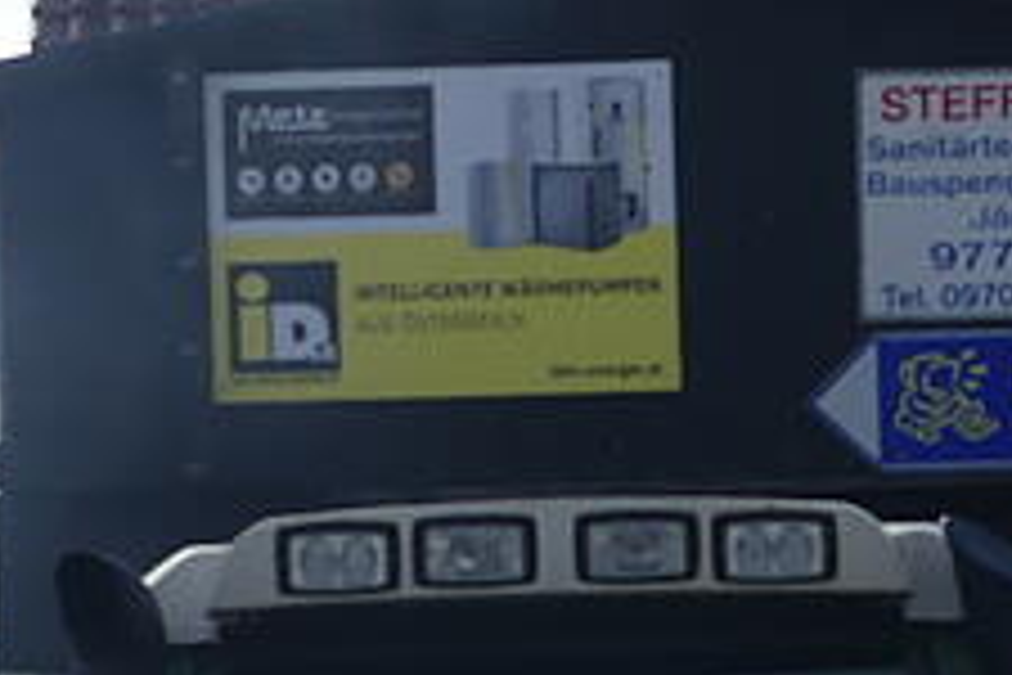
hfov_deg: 5.0
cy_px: 1130
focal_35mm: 415
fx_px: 11665
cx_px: 666
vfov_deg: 3.3
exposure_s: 1/800
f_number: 4
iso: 100
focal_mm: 20.1
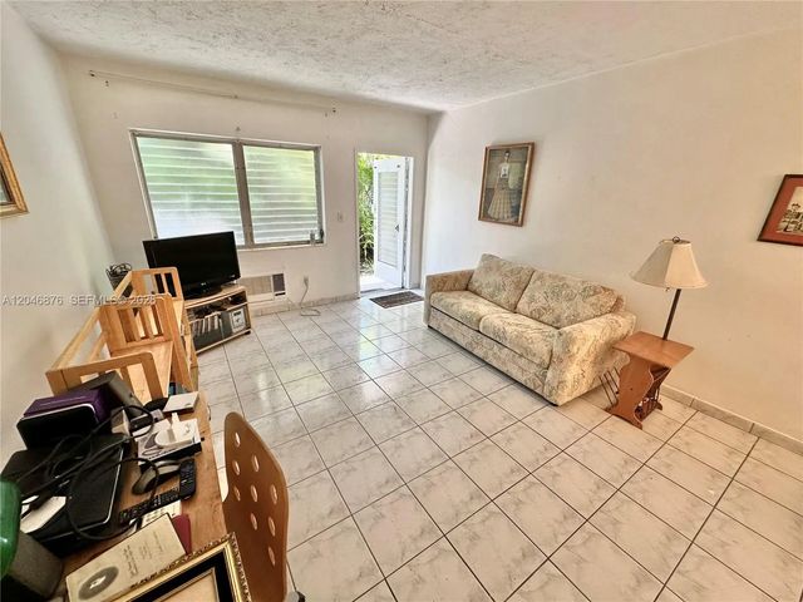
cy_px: 301
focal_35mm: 14
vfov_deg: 85.7
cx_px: 402
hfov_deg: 102.1
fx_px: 325
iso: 160
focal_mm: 2.22
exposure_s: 1/120
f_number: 2.2
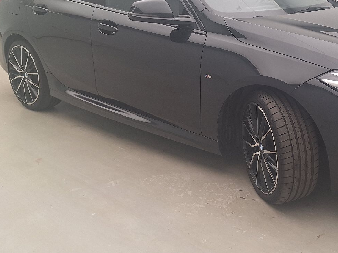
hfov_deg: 40.4
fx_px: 439
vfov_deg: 32.0
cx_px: 268
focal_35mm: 45
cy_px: 87
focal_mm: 5.54
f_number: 1.8
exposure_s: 1/100
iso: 50
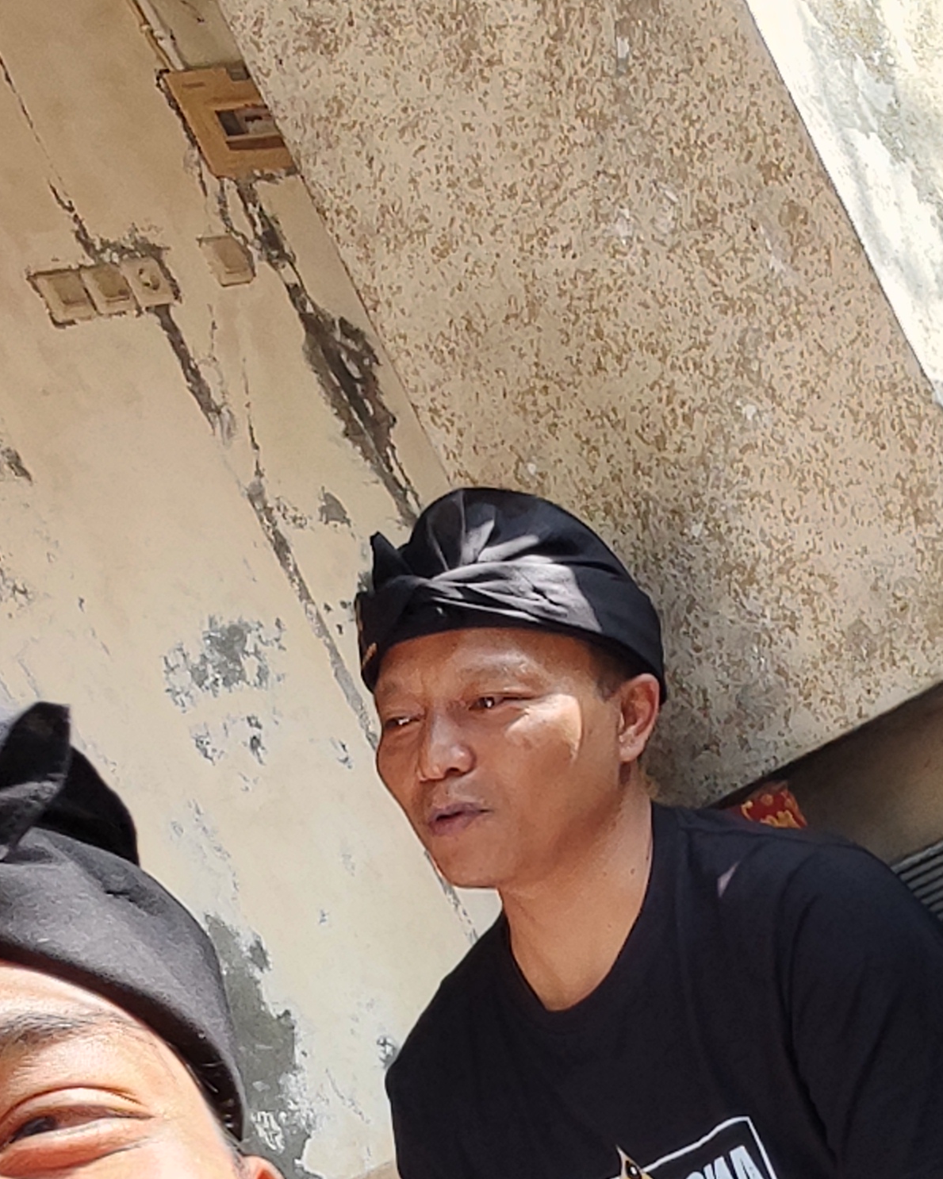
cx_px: 545
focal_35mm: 61
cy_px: 957
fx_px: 2128
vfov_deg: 30.2
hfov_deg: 25.0
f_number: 2.45
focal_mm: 3.49
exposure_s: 1/173
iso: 50
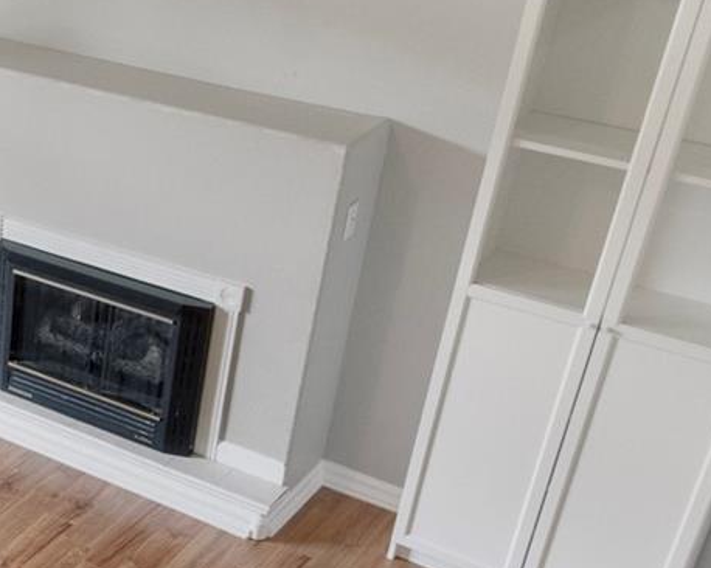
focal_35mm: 63
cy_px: 393
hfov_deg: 25.9
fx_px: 1325
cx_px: -200
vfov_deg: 24.0
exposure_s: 1/2.5
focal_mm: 10
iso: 800
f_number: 8
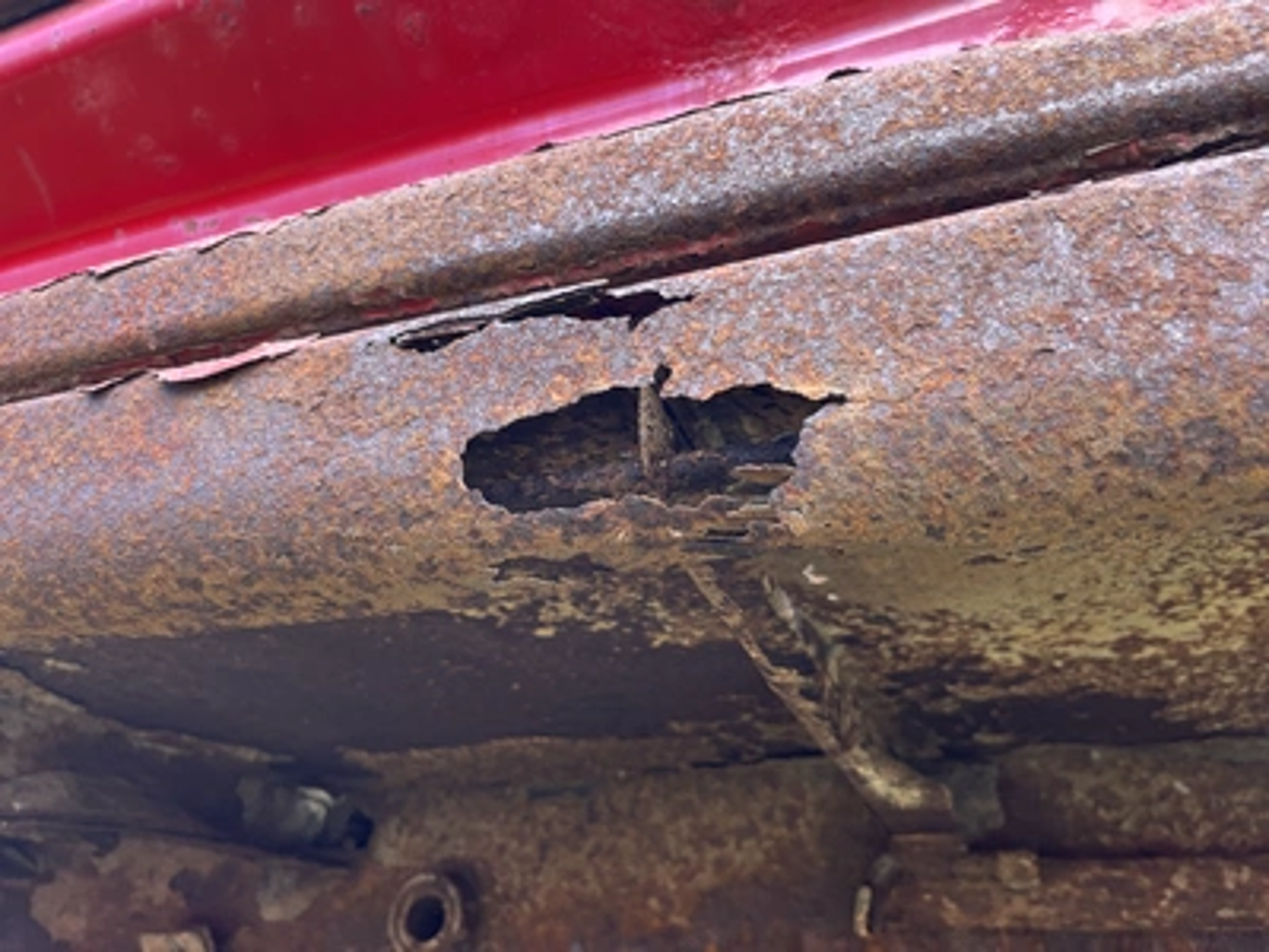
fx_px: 953
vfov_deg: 53.1
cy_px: 476
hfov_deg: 67.3
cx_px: 634
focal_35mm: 26
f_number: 1.6
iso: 50
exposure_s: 1/121
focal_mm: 5.1
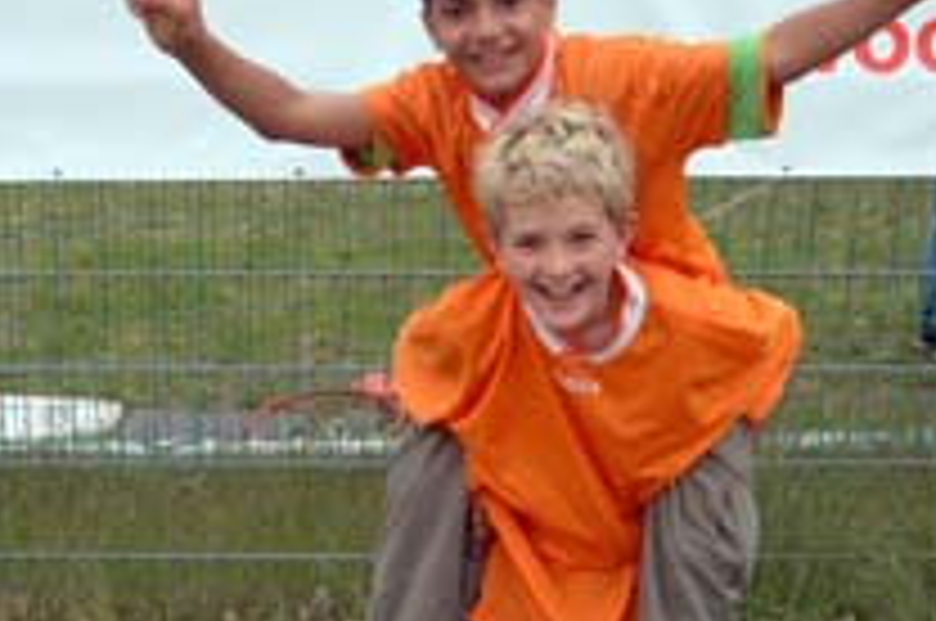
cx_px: 464
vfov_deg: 17.4
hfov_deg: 26.0
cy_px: 266
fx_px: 2025
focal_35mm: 78
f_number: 8
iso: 400
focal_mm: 24
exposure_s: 1/250
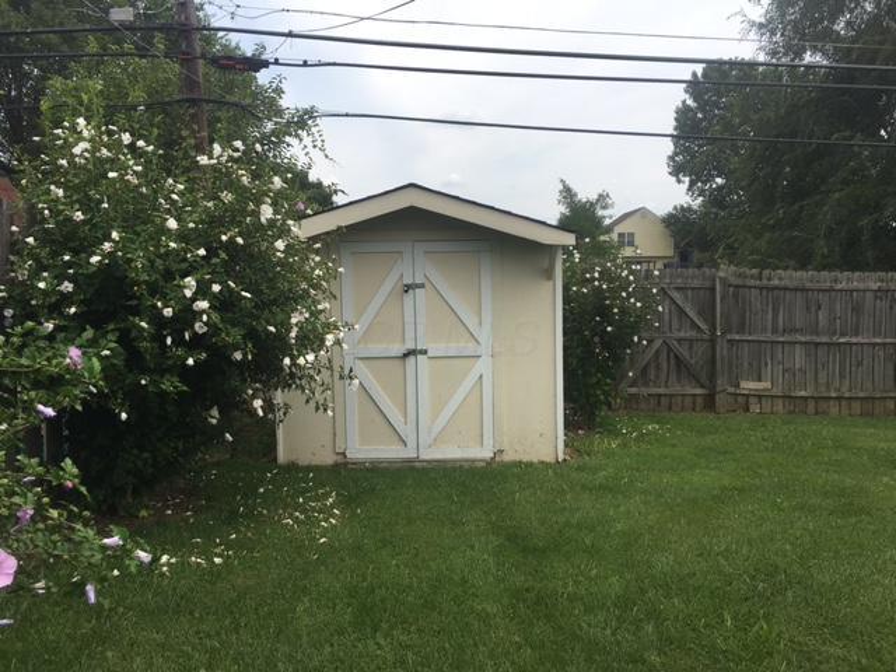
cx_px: 448
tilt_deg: -5.7
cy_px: 336
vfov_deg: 48.2
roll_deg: +0.2
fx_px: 751
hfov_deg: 61.7
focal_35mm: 29
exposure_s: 1/1832
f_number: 2.2
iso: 25
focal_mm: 4.15
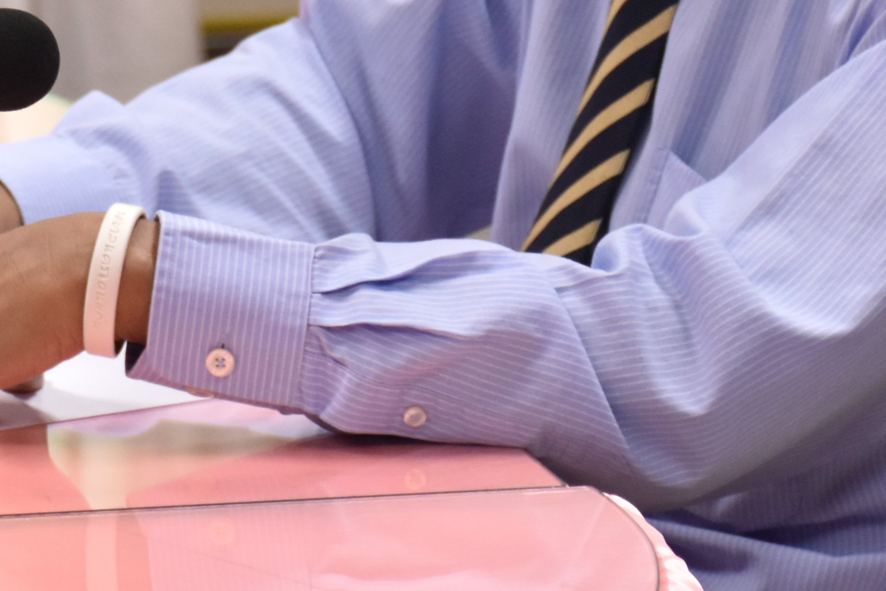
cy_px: -244
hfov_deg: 6.8
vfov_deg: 4.5
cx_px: 287
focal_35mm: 302
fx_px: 7432
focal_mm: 62
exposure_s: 1/80
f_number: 5
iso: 800
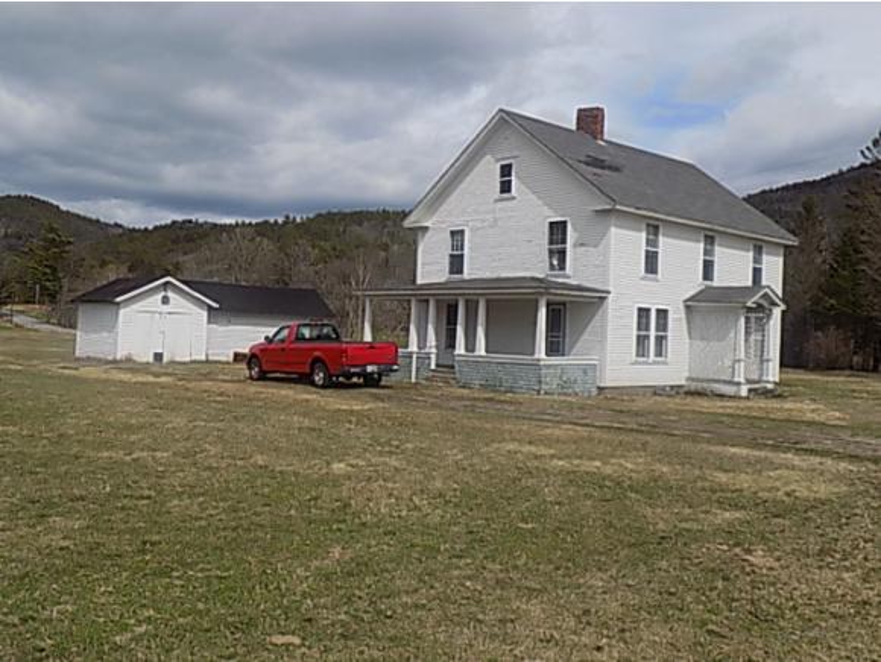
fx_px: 866
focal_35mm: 34
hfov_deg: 53.9
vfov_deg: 41.8
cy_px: 331
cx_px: 440
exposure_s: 1/200
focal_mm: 6.1
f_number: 10.9
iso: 80
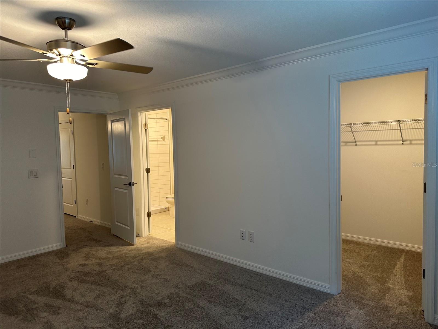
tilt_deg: -2.2
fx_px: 304
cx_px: 219
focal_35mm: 24
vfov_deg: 56.8
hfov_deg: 71.6
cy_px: 164
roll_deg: +0.8
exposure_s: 1/60
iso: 125
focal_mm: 6.86
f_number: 1.78
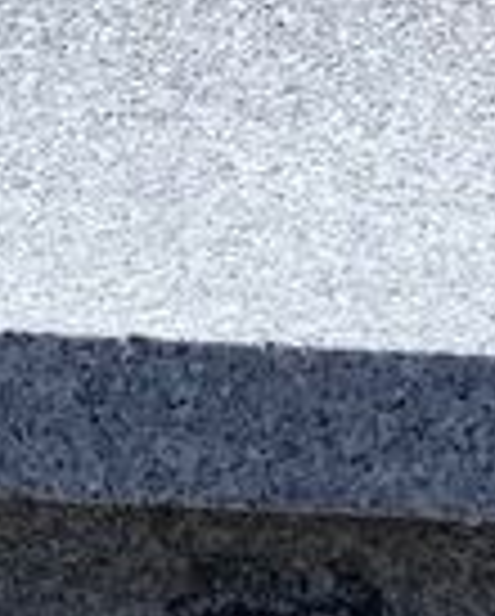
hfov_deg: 9.5
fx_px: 2759
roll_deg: +2.2
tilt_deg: -11.7
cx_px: 1033
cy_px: 924
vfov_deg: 12.2
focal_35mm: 151
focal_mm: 4.25
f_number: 1.8
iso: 32
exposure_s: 1/3731
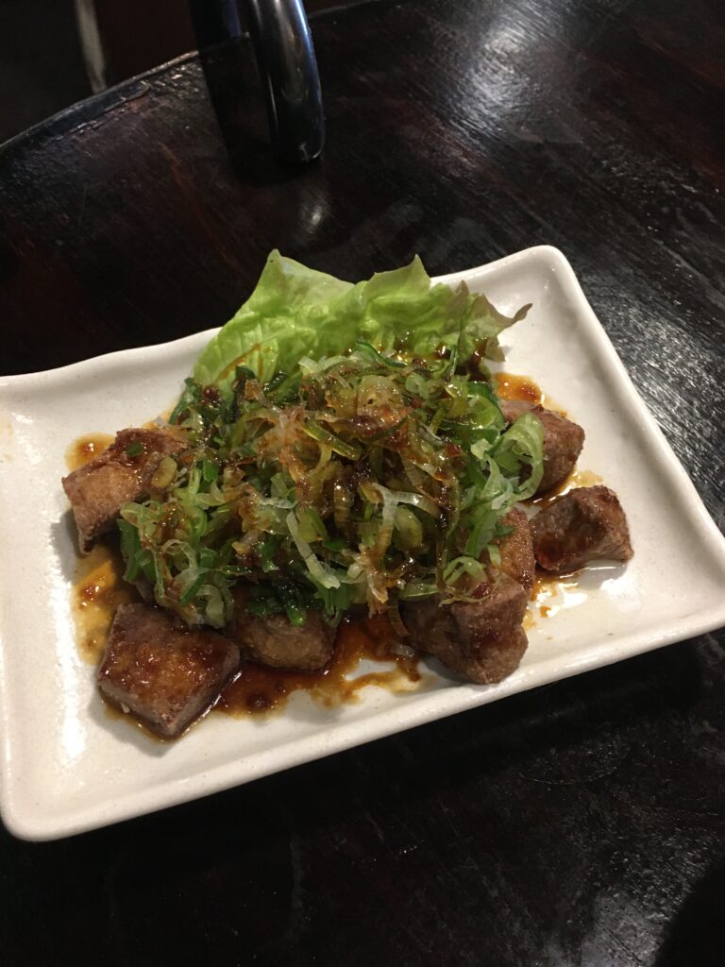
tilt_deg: -60.3
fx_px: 810
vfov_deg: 61.7
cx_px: 362
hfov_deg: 48.2
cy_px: 484
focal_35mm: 29
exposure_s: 1/20
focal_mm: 4.15
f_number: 2.2
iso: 200
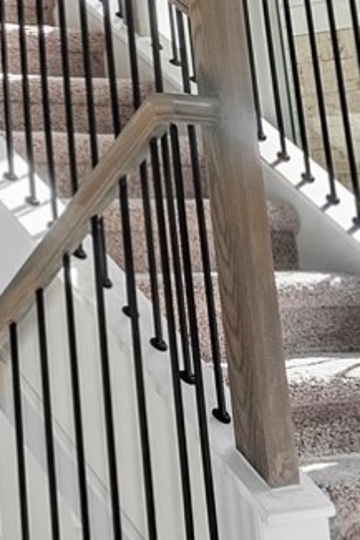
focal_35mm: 93
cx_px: -272
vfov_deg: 18.6
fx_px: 1393
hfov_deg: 13.4
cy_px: -339
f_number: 9
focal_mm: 14
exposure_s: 1/25
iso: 250
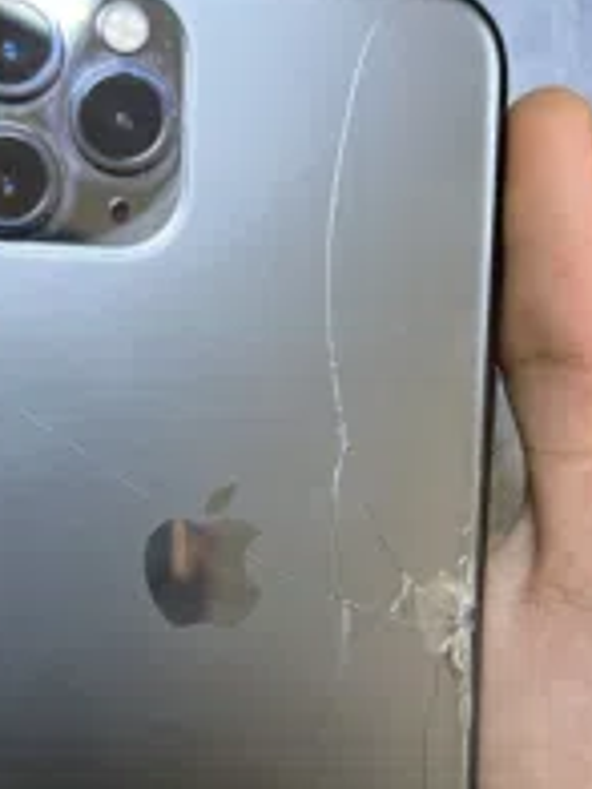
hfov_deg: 27.5
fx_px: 1209
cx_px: 254
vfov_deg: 35.6
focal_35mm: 53
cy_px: 568
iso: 200
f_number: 1.5
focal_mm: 5.7
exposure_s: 1/60
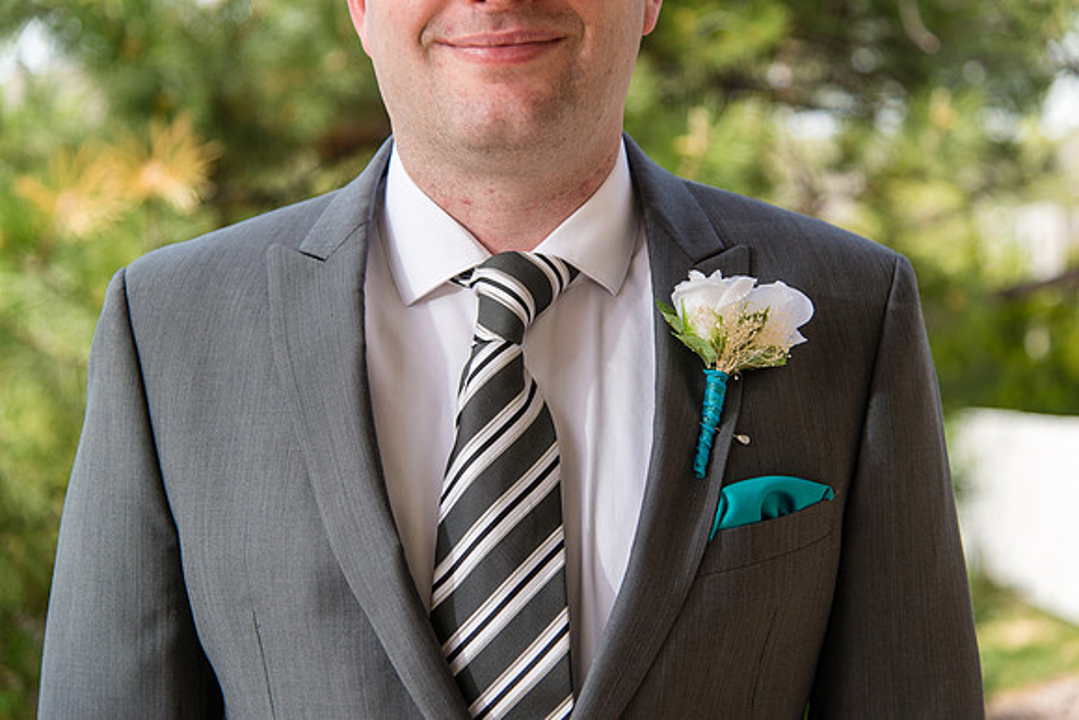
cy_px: 360
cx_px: 540
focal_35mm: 70
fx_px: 2098
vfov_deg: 19.5
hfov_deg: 28.8
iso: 100
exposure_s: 1/250
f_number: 4.5
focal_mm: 70
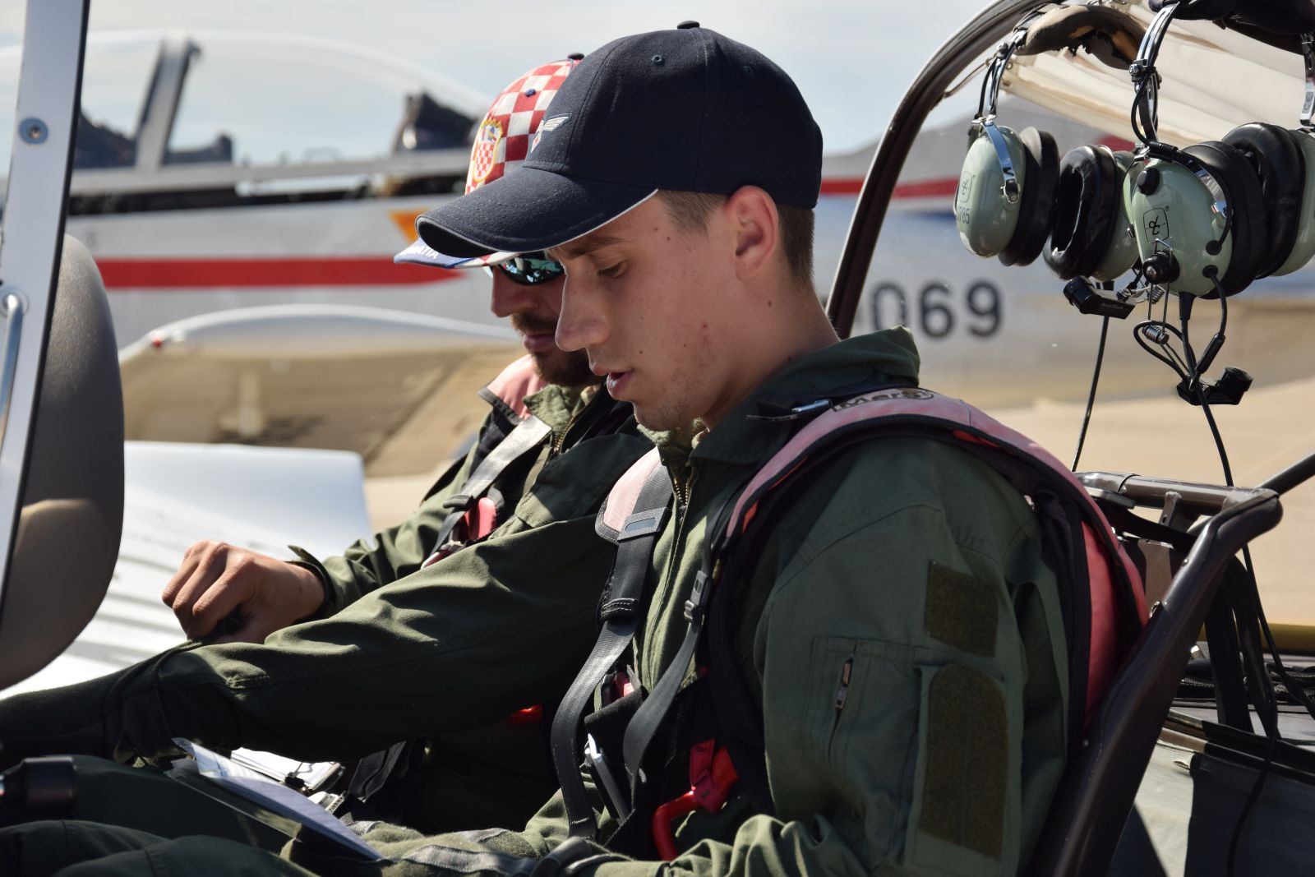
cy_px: 438
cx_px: 658
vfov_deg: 13.8
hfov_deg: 20.6
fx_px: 3616
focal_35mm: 99
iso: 100
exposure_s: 1/640
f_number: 6.3
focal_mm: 66
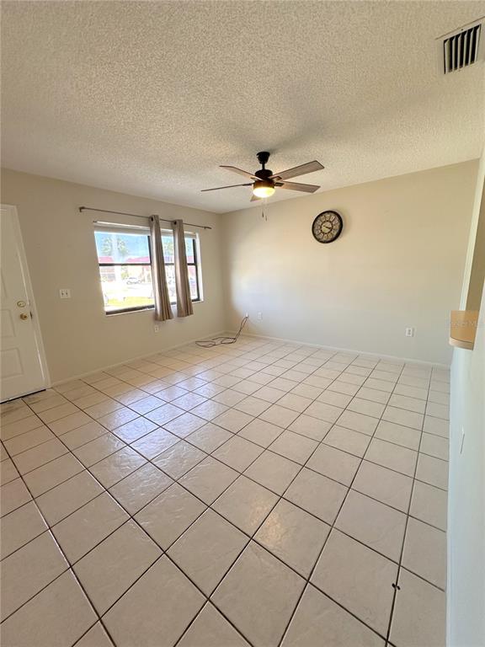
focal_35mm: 14
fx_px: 262
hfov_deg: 85.7
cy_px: 324
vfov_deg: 102.1
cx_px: 242
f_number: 2.2
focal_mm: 2.22
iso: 125
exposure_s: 1/120
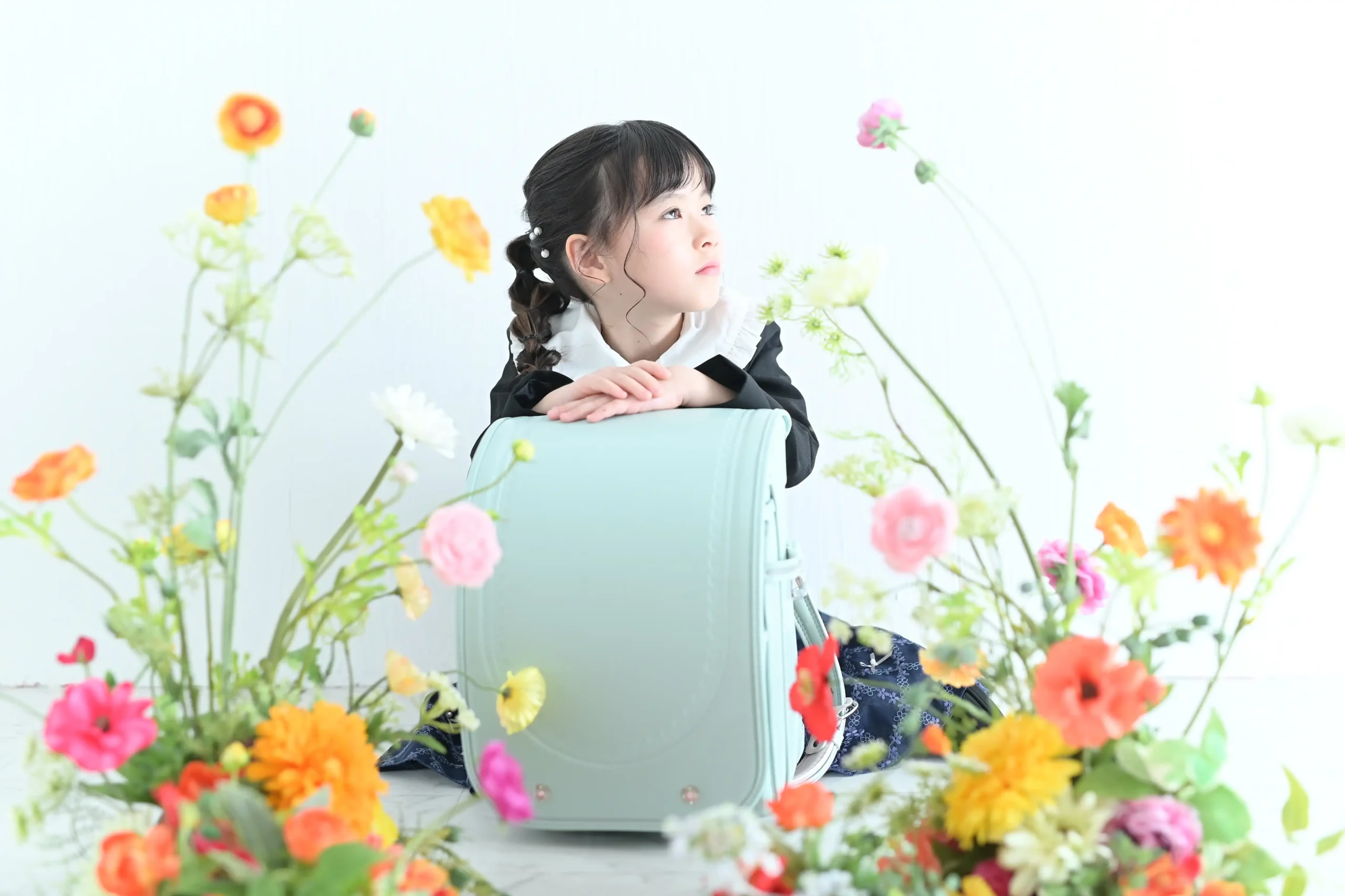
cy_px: 448
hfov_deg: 39.6
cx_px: 672
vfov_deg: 27.0
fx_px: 1867
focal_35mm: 50
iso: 200
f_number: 2.5
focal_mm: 50
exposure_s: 1/160
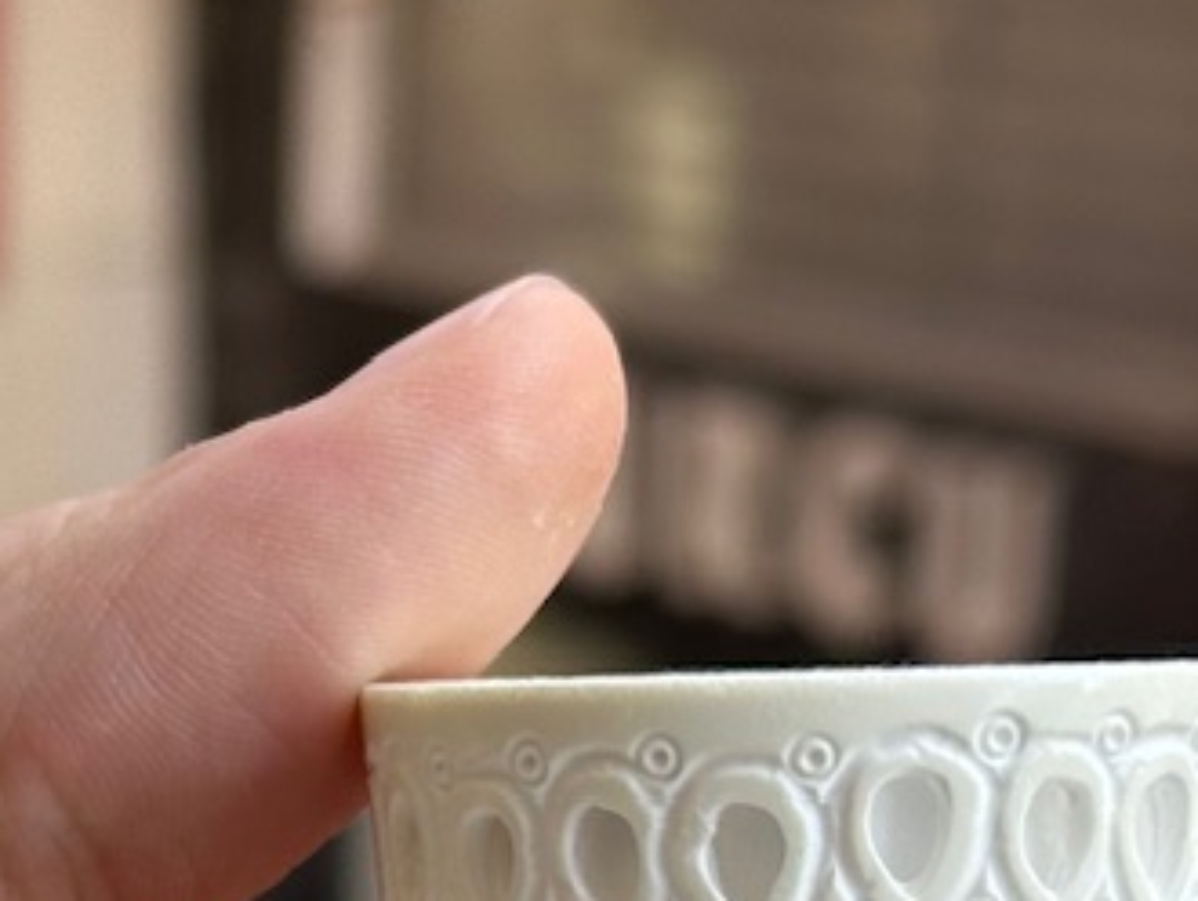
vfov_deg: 7.8
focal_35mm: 186
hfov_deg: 10.4
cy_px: 1526
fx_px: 6442
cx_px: -385
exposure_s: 1/417
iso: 64
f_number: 1.78
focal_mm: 6.86
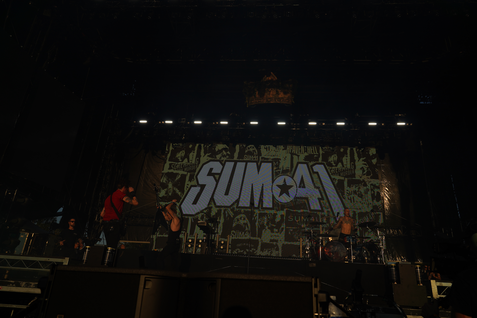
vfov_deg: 53.1
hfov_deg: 73.7
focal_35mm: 24
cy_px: 159
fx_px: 318
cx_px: 238
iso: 100
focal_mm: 24
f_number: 8
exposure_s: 1/800
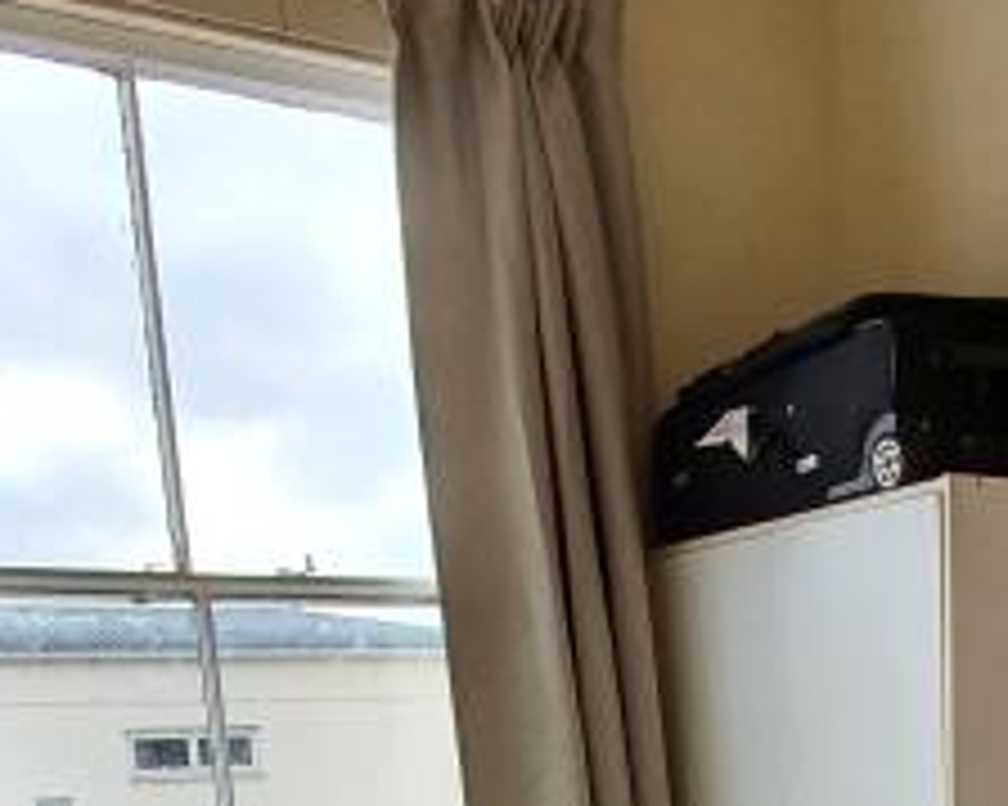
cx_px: 738
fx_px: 1730
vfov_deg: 21.6
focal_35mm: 58
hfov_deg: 32.0
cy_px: 1234
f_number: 2.2
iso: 50
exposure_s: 1/123
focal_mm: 1.8
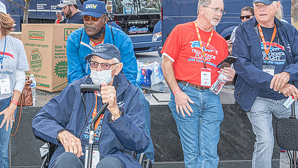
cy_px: 38
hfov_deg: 37.4
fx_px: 435
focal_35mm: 55
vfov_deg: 21.6
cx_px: 97
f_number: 5.6
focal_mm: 31
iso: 500
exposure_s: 1/250
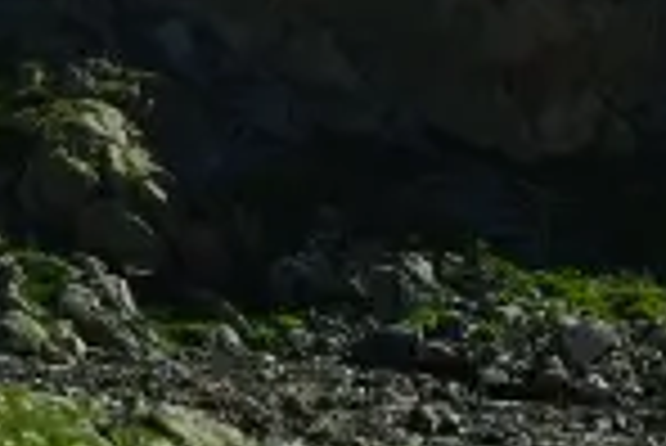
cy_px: -133
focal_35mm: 170
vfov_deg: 8.0
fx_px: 3148
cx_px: -454
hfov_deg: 11.4
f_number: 6.7
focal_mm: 28
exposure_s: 1/250
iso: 100
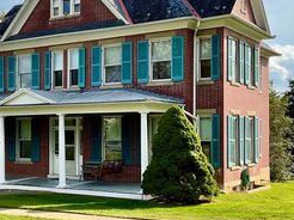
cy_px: 127
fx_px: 501
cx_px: 124
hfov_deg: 32.7
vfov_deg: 24.7
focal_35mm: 59
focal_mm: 3
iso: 16
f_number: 1.8
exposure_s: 1/1279
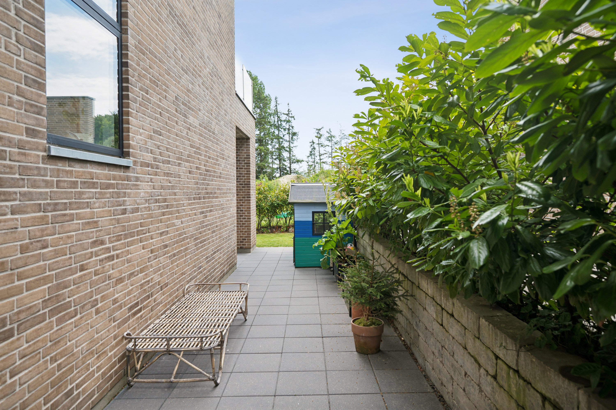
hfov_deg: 78.6
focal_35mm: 22
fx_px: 376
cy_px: 205
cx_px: 308
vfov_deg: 57.2
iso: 160
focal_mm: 22
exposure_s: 1/500
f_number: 5
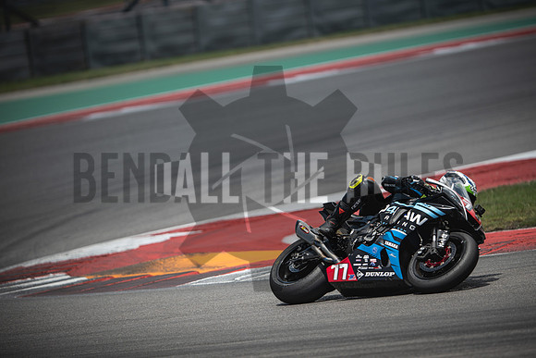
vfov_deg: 4.6
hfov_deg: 6.9
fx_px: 4468
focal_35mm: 300
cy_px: 179
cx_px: 268
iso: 125
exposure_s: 1/2000
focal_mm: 200
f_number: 2.2
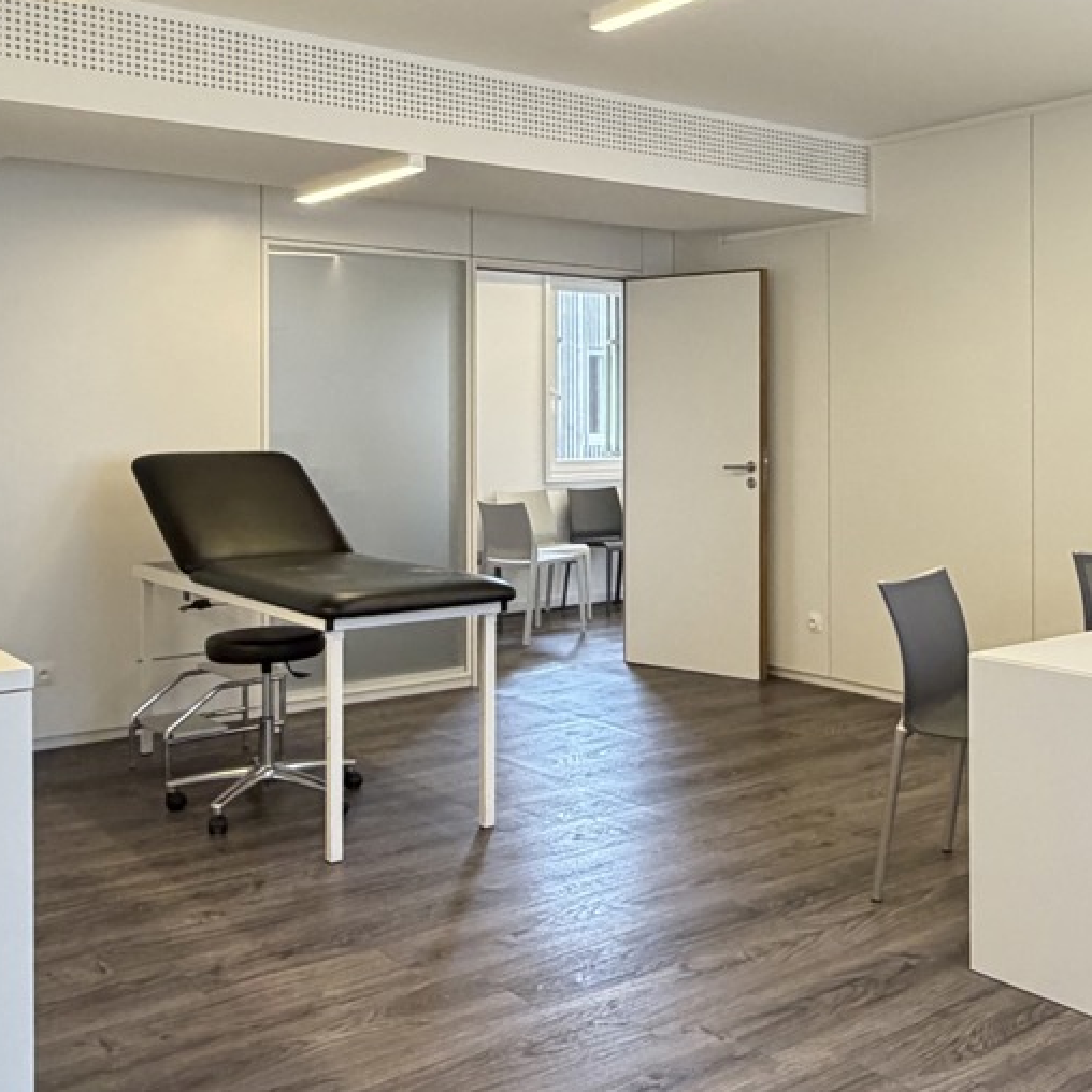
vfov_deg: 42.5
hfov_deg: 41.8
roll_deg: +0.5
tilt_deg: +0.7
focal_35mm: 39
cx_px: 795
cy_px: 411
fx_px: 1392
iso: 400
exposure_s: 1/60
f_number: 2.2
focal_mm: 2.22
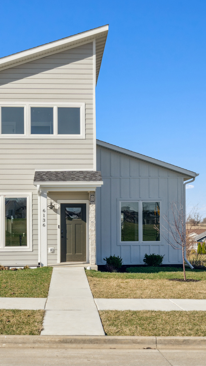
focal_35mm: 56
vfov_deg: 37.2
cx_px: 68
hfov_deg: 21.4
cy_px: 182
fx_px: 544
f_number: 9
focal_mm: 35
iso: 250
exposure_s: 1/6400
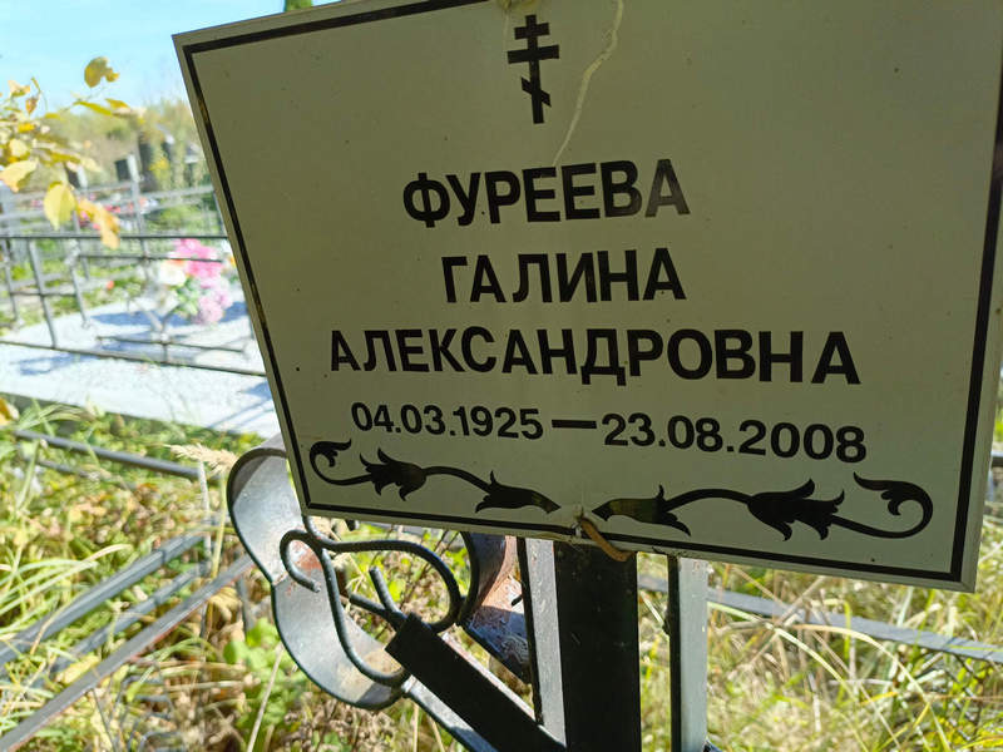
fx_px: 724
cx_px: 502
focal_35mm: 25
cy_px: 376
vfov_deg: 54.9
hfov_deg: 69.4
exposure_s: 1/401
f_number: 1.69
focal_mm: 4.76
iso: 112
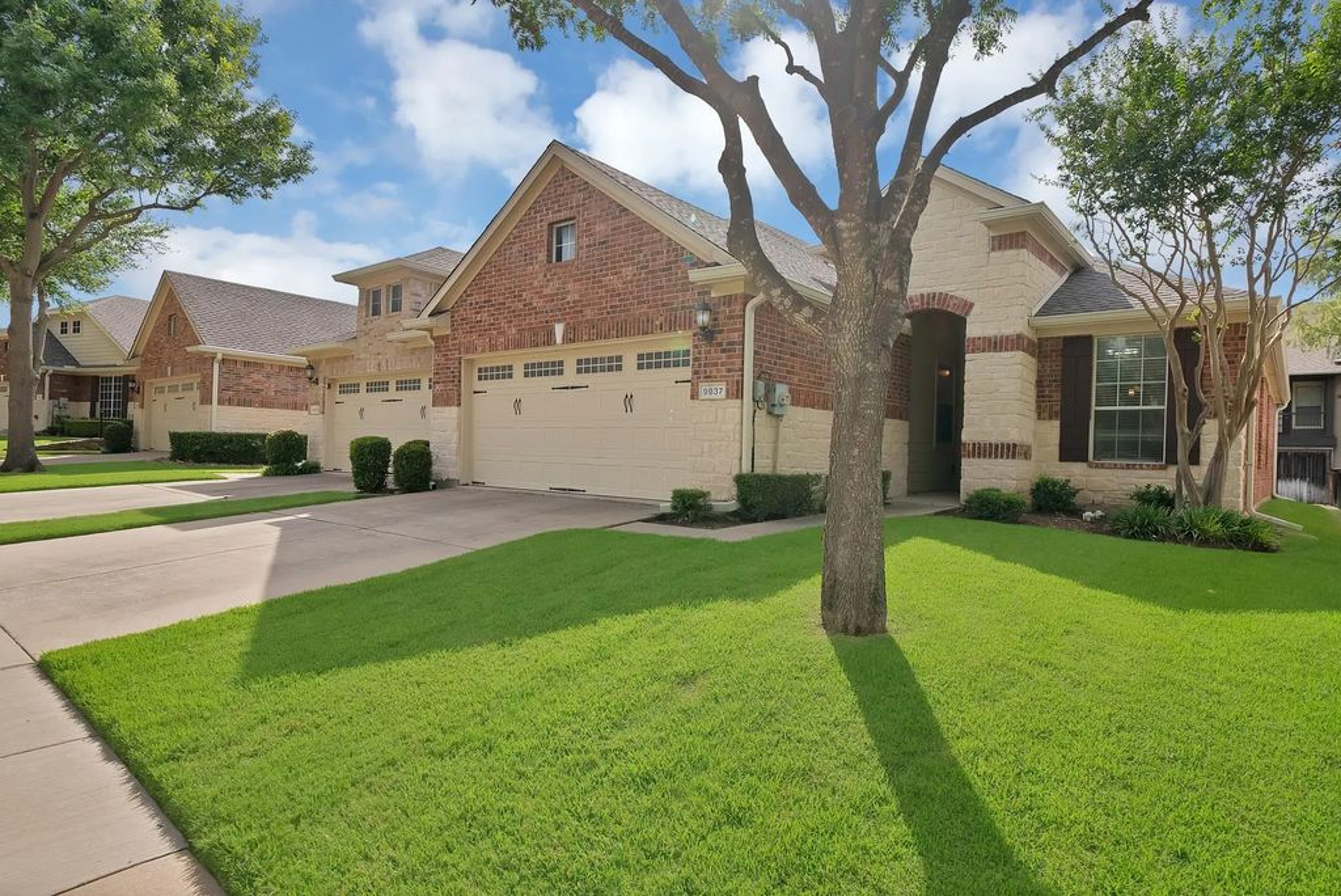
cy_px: 448
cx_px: 670
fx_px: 708
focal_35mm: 19
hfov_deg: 86.9
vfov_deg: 64.6
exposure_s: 1/400
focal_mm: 19
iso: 640
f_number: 9
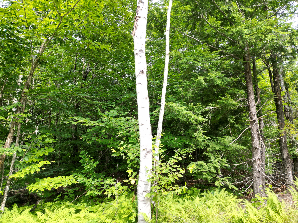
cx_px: 149
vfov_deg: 56.8
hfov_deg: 71.6
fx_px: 207
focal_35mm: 24
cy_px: 112
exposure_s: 1/400
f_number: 1.7
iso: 100
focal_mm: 6.72
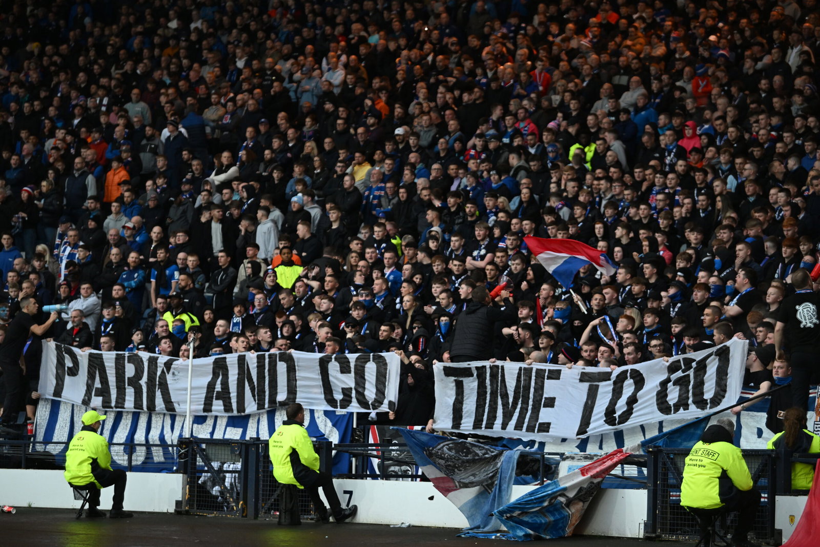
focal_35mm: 135
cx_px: 410
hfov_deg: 15.2
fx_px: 3075
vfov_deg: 10.2
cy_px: 274
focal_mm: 135
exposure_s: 1/1000
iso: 2000
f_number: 2.8
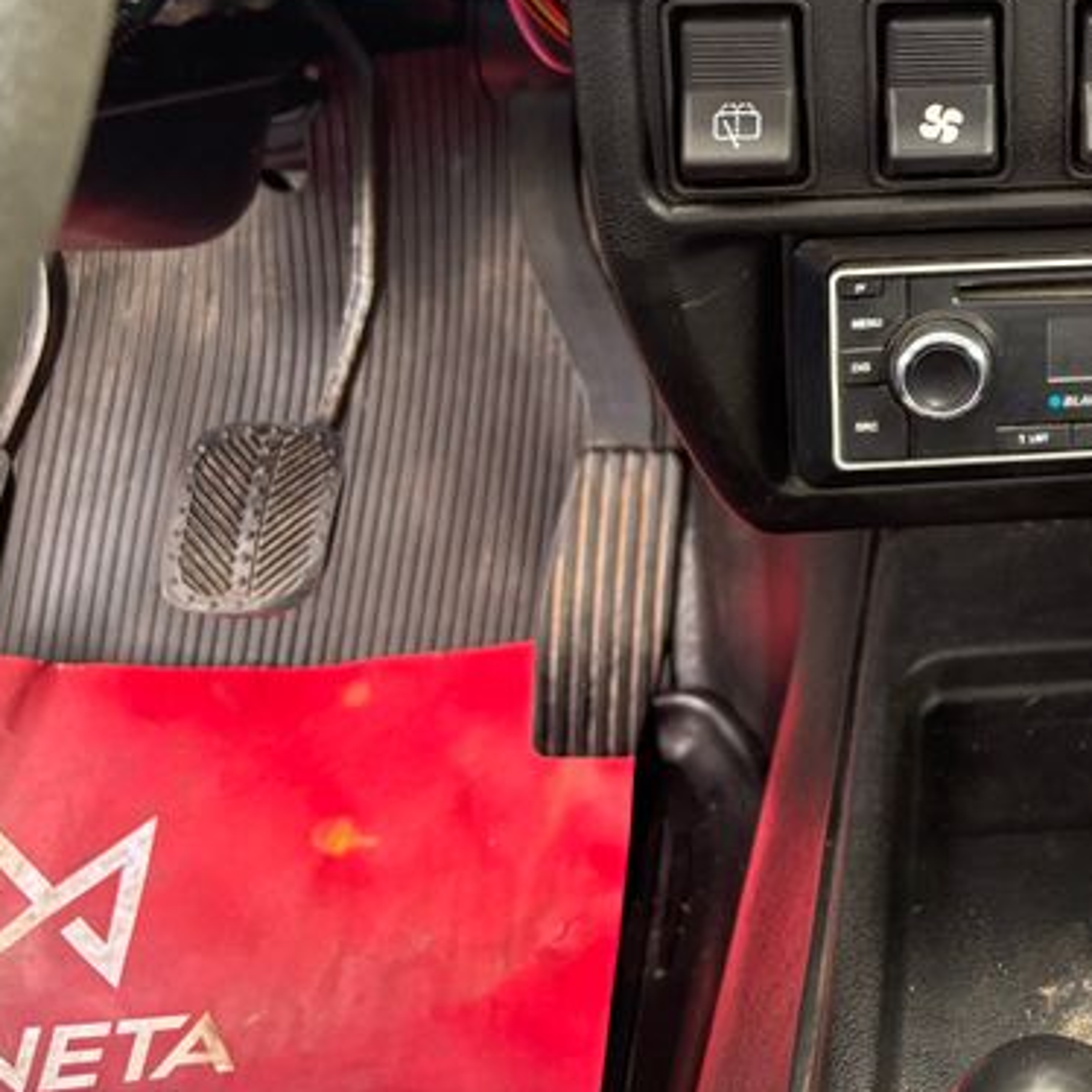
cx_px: 1416
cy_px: -18
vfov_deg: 25.8
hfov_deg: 24.0
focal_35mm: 63
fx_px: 2248
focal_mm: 5.96
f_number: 1.6
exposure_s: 1/60
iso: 160
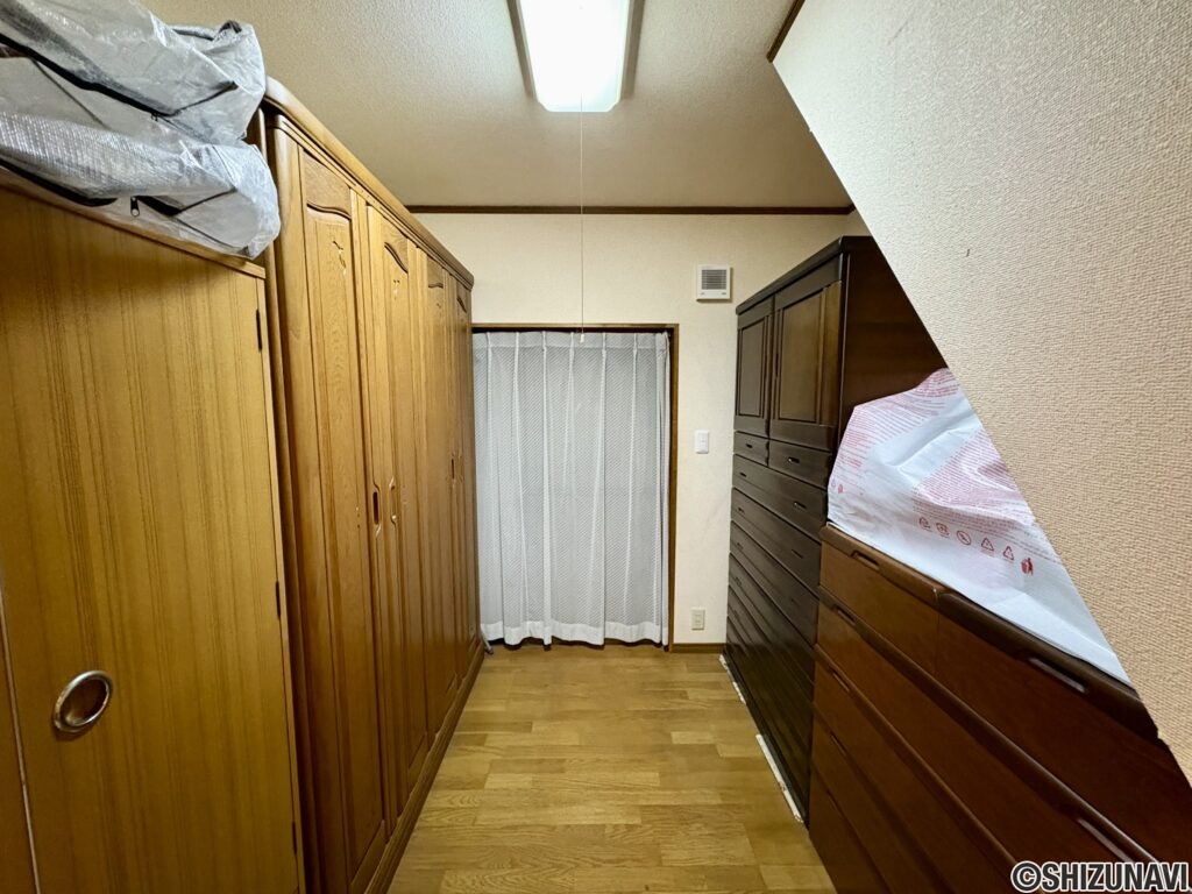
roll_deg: -1.1
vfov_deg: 85.7
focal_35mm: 14
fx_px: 482
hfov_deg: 102.1
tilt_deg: -5.0
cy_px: 447
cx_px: 596
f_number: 2.2
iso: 800
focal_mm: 2.22
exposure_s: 1/30
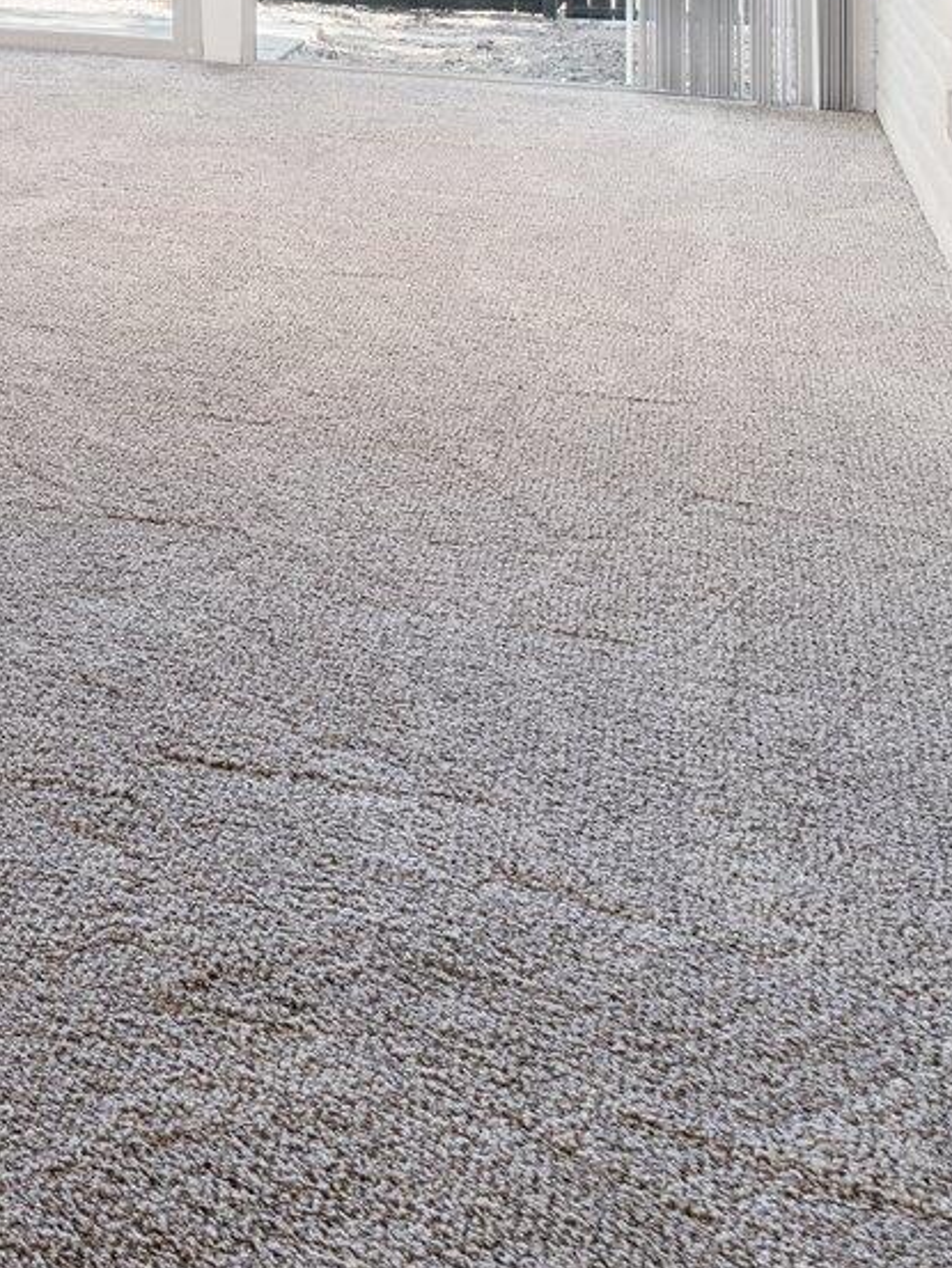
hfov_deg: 15.5
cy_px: -269
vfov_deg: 28.4
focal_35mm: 59
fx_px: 2155
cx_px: -1250
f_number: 5.6
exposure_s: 1/15
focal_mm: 16.5
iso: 400
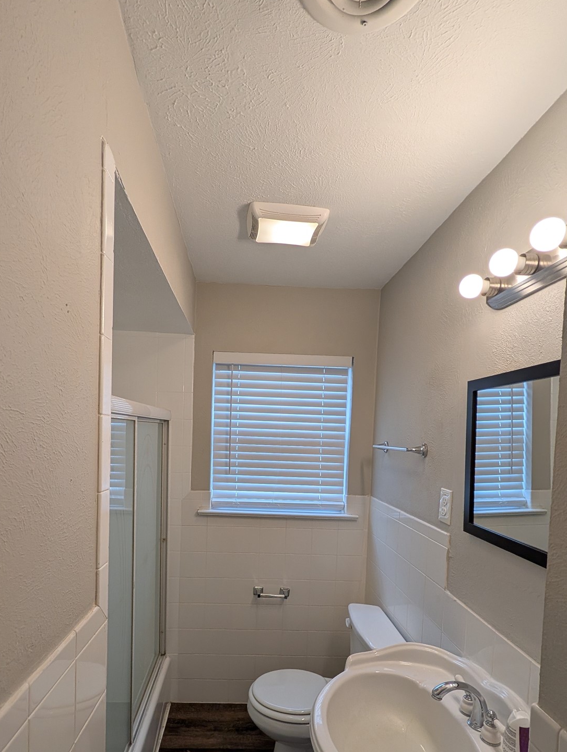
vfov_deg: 89.5
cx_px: 253
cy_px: 459
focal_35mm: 17
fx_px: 370
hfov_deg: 74.6
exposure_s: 1/205
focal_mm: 2.02
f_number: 1.7
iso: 46
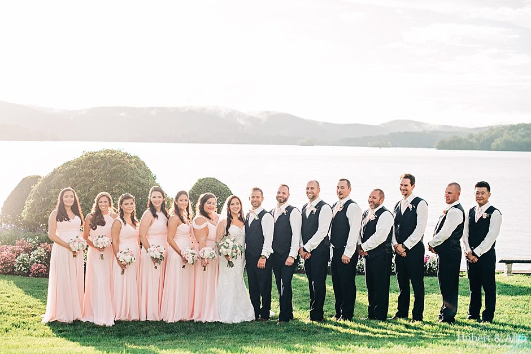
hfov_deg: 39.6
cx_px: 266
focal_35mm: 50
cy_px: 177
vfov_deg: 27.0
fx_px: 738
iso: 500
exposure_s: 1/3200
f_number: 2.8
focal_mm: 50
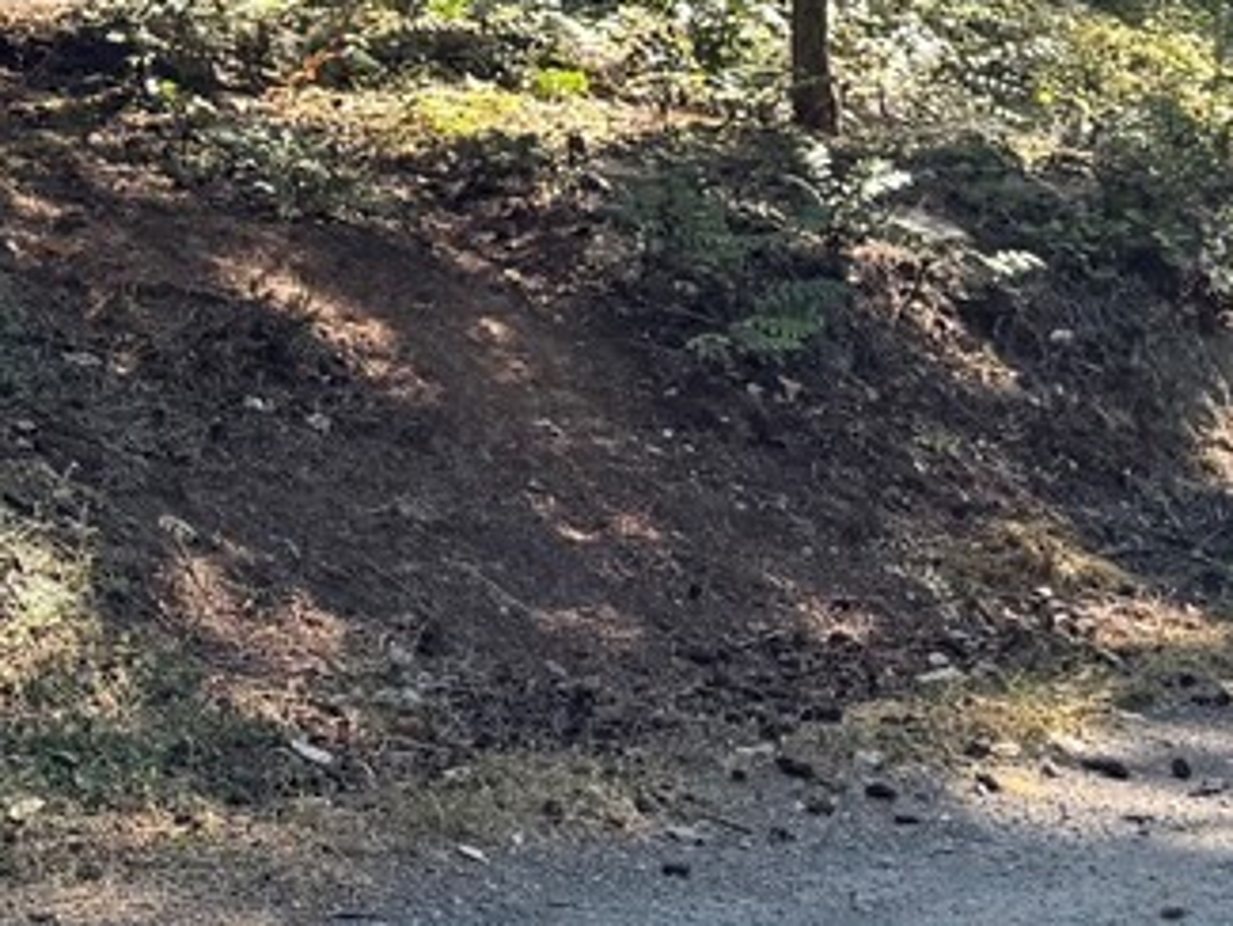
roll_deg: +3.8
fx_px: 4205
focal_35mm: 118
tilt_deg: +1.6
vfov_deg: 12.3
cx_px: -918
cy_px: -186
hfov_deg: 14.8
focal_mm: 6.76
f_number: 1.78
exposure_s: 1/312
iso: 80
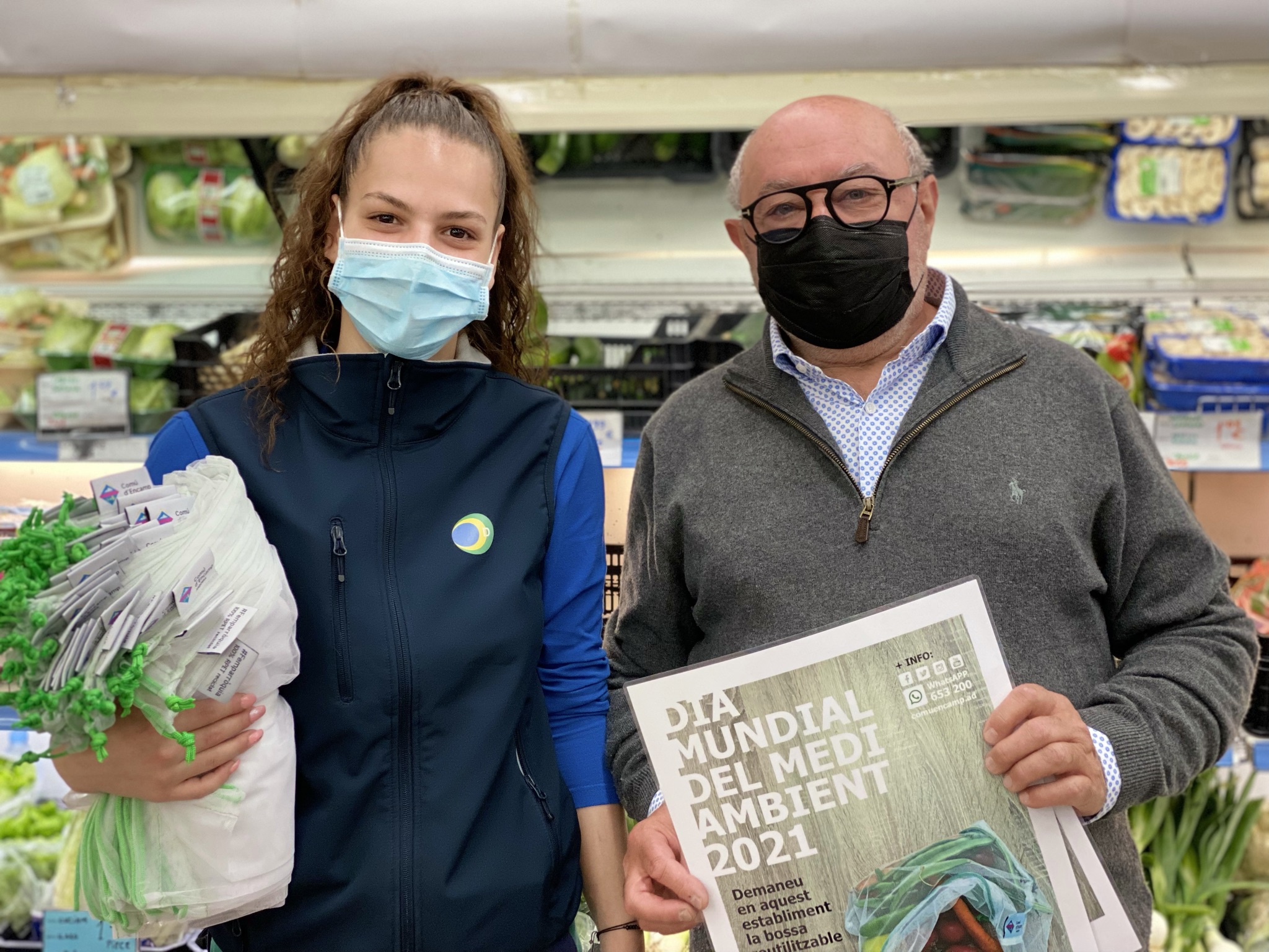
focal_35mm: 52
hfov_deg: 36.8
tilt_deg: -4.8
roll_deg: -0.4
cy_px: 476
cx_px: 634
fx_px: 1906
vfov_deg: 28.0
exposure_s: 1/100
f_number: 2
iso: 200
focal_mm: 6
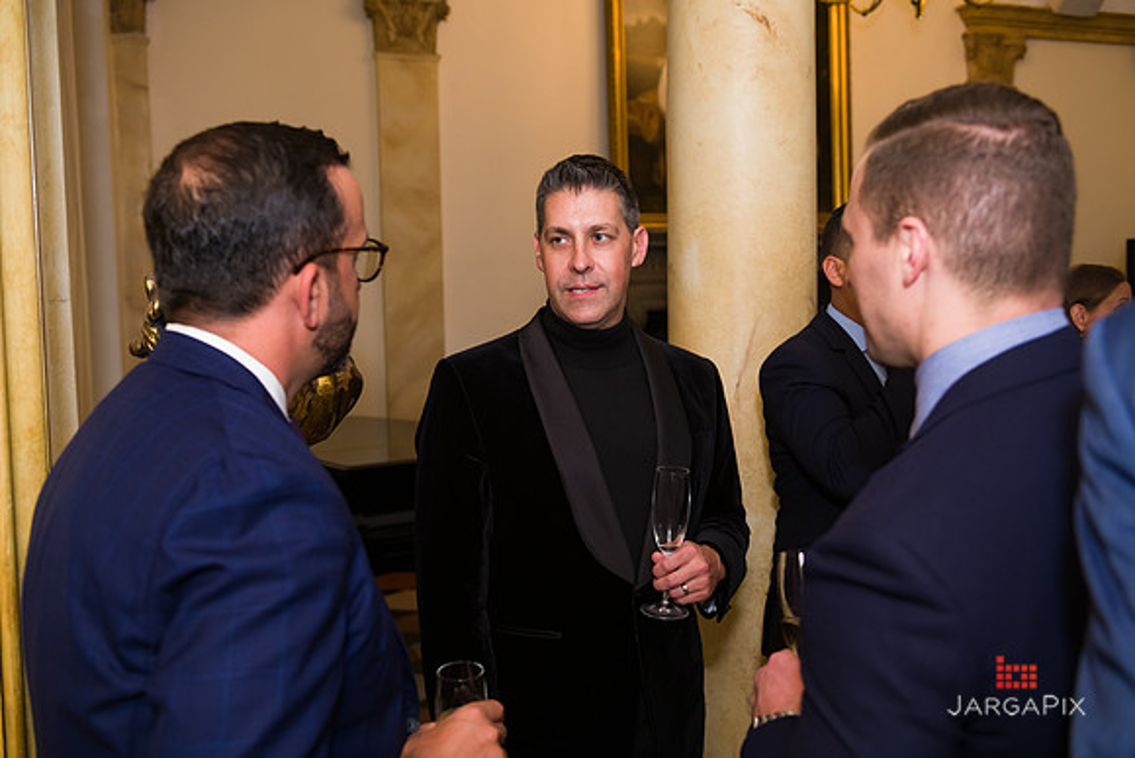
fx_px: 1104
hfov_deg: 54.4
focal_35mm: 35
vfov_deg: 37.9
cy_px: 379
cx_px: 568
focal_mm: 35
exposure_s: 1/125
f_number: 3.5
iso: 1000
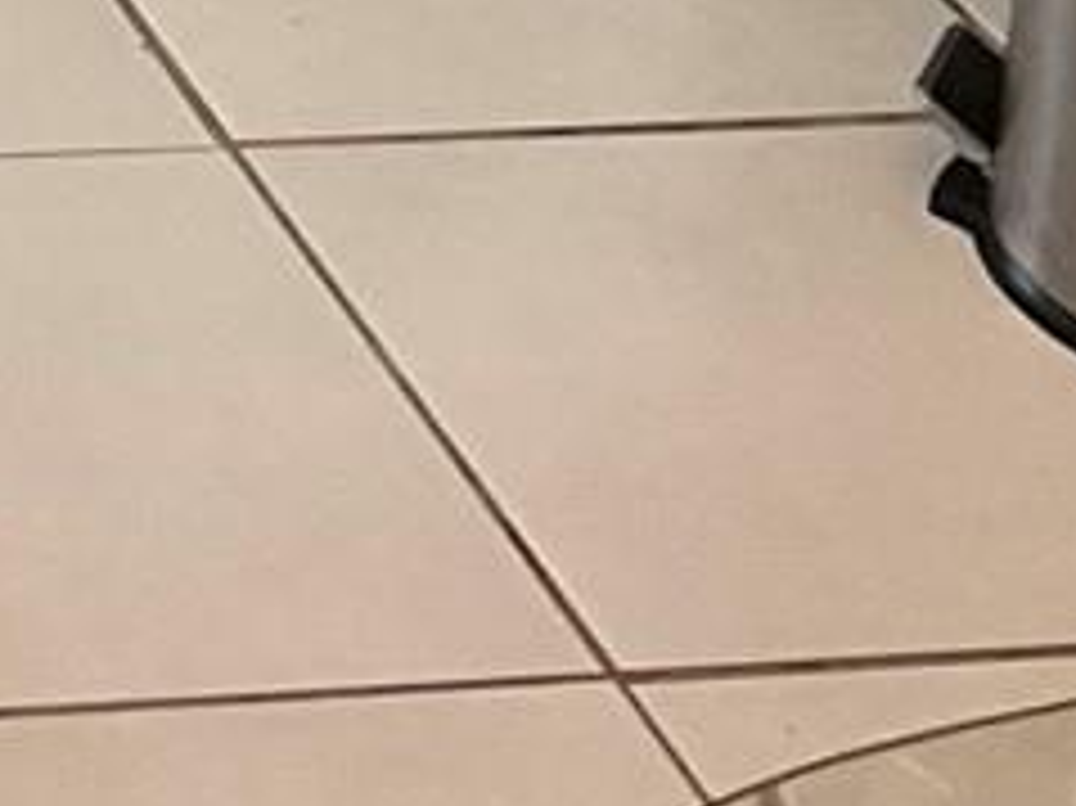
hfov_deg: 9.6
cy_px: -1662
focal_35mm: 194
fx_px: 6027
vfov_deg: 6.9
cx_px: -986
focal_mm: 3
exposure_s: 1/60
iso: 50
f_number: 1.8
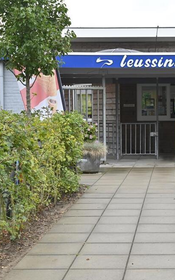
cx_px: 173
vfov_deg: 25.8
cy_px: 140
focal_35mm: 80
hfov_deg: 16.0
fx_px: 610
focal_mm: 52
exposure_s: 1/250
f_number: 5.6
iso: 200
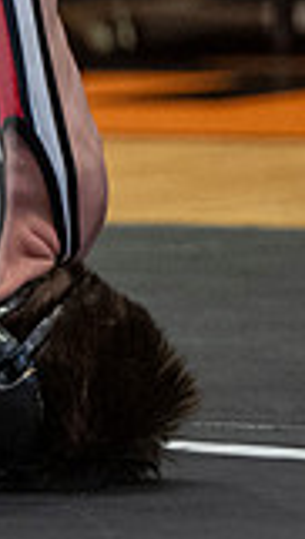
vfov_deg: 1.5
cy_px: 695
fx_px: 20270
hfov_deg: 0.9
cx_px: -673
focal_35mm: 1415
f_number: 2.8
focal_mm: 190
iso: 3200
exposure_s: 1/1000
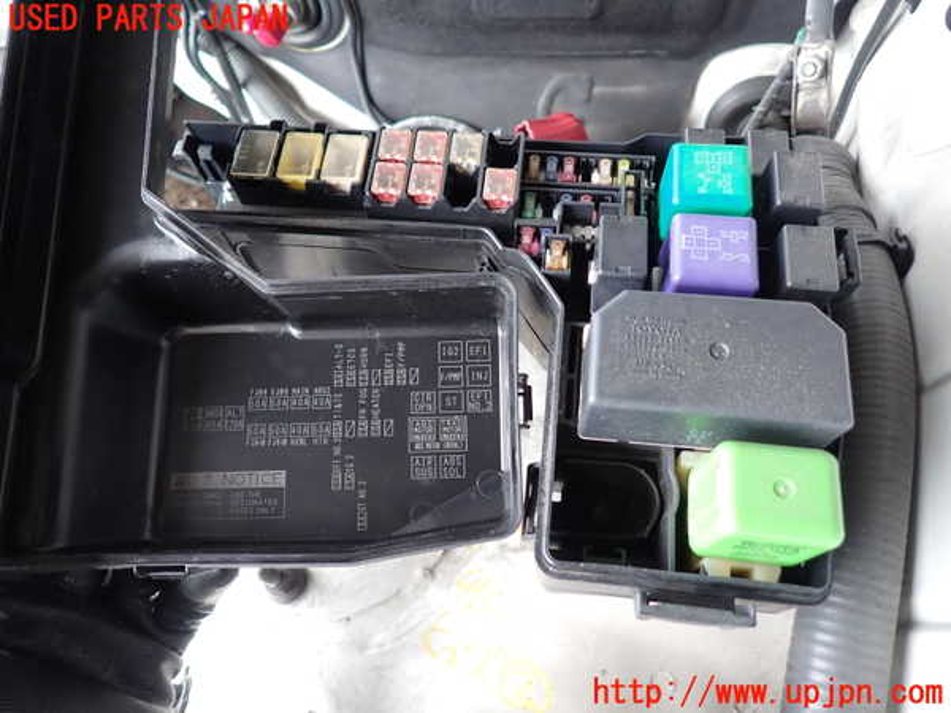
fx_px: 687
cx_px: 476
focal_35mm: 25
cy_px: 356
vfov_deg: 54.9
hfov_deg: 69.4
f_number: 2
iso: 125
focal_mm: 4.5
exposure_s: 1/60
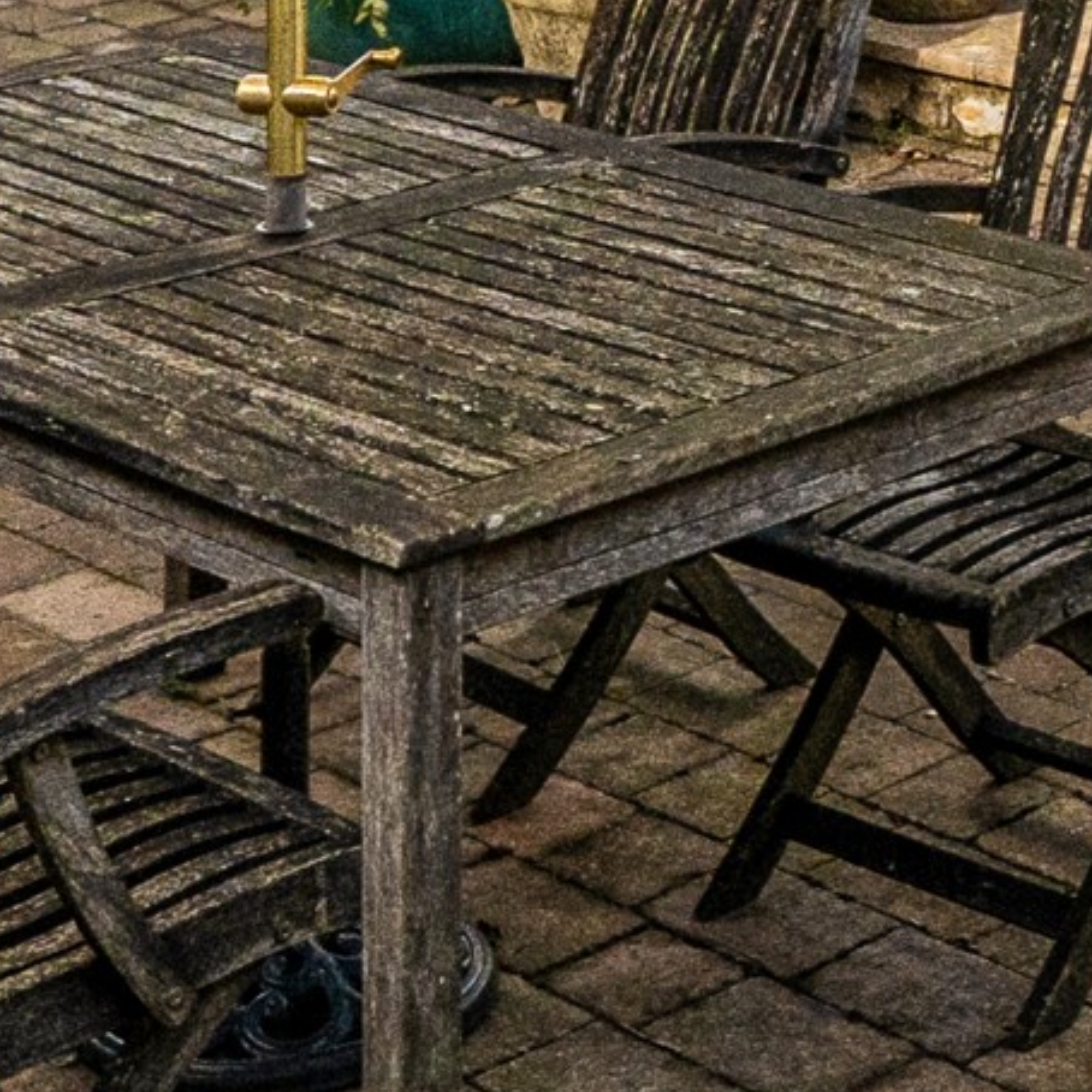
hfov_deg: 16.5
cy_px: -772
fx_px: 3605
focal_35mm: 101
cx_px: 1304
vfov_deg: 15.3
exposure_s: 1/640
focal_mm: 12
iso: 400
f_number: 8
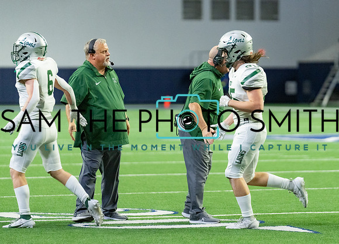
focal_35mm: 254
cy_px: 105
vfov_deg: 5.7
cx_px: 208
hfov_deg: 7.9
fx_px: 2448
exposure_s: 1/800
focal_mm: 200
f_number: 2.8
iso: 4000
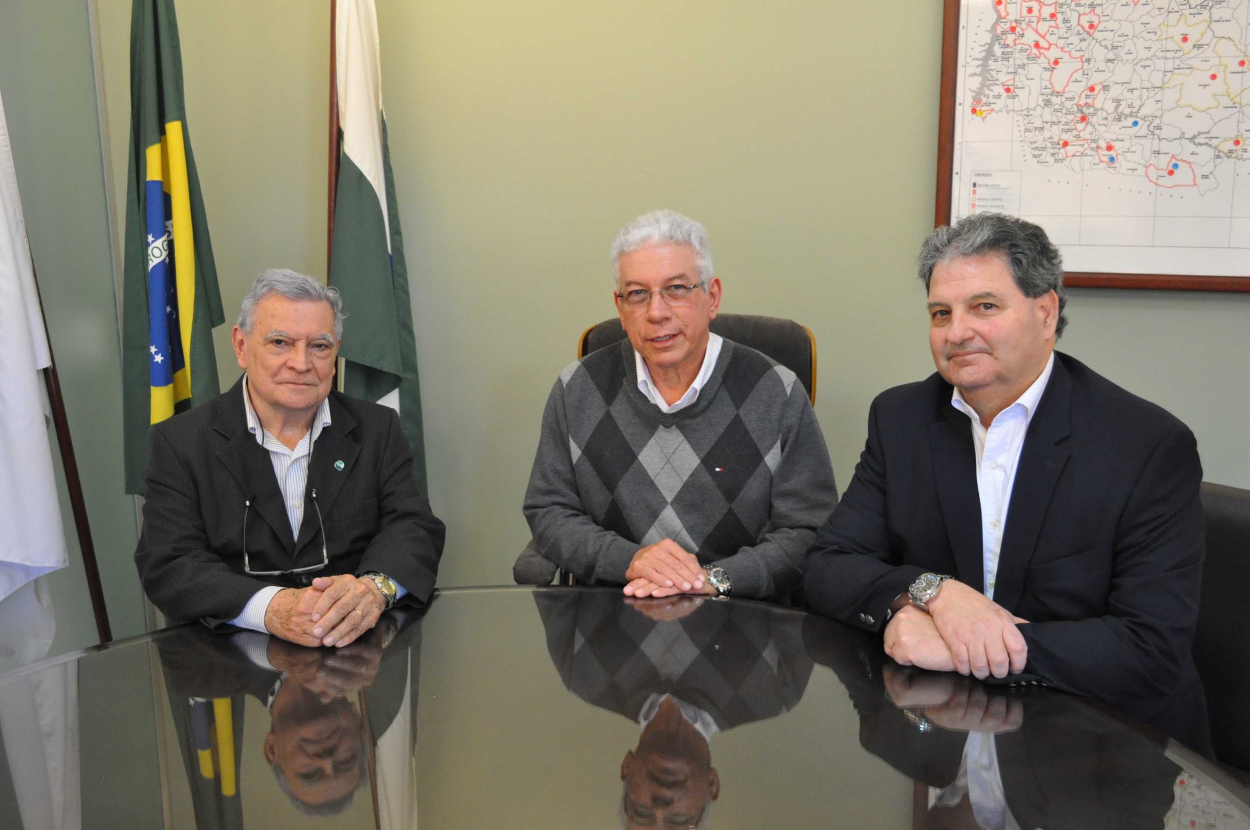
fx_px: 1248
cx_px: 625
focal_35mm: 36
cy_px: 415
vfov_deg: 36.8
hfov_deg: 53.2
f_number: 4
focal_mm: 24
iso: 1600
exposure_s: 1/50
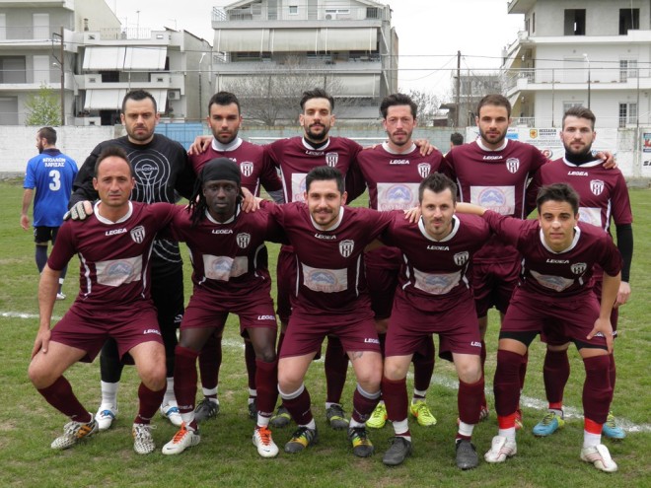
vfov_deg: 26.6
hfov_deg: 34.9
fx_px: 1034
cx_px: 326
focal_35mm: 55
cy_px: 244
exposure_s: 1/80
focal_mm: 10
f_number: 4.6
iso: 50
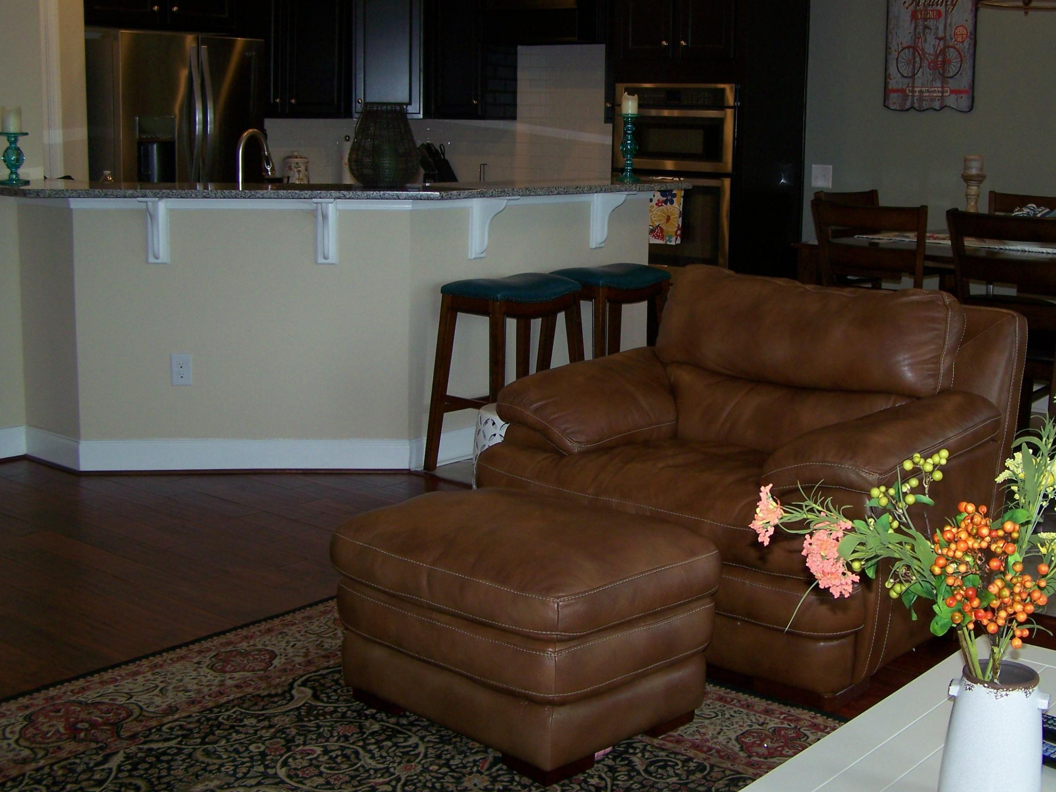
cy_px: 370
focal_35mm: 47
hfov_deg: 40.2
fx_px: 1434
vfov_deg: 30.9
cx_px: 643
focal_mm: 6.3
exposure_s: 1/60
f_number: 2.8
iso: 80
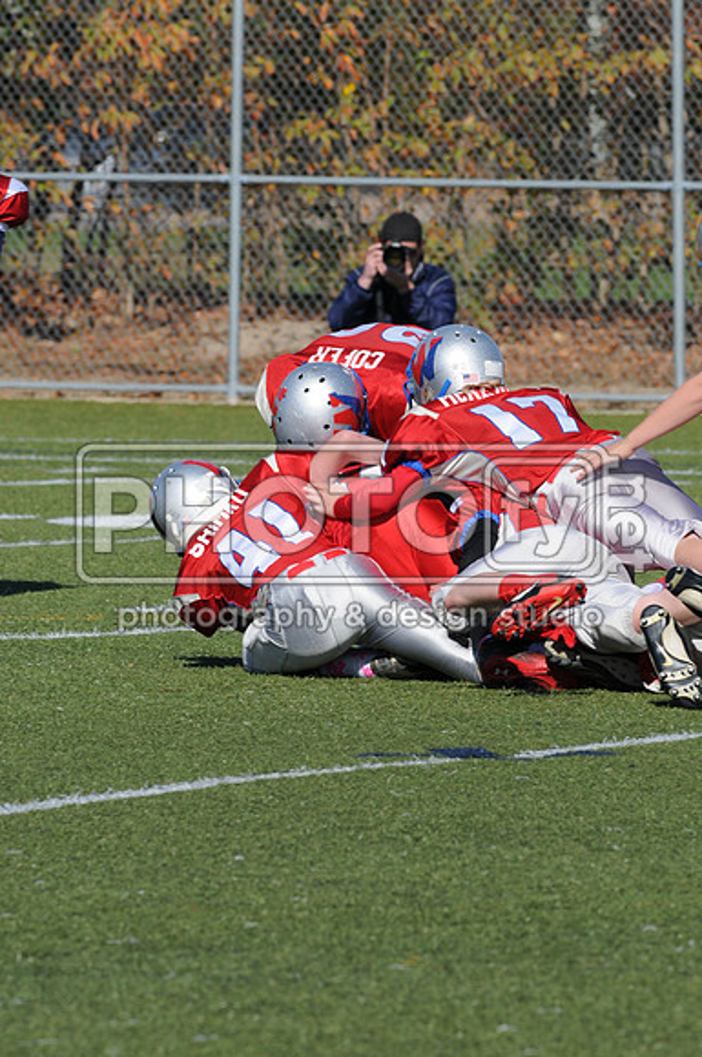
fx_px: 13201
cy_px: 528
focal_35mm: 450
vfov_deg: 4.6
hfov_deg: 3.0
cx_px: 351
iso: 200
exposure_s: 1/500
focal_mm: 300
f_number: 10
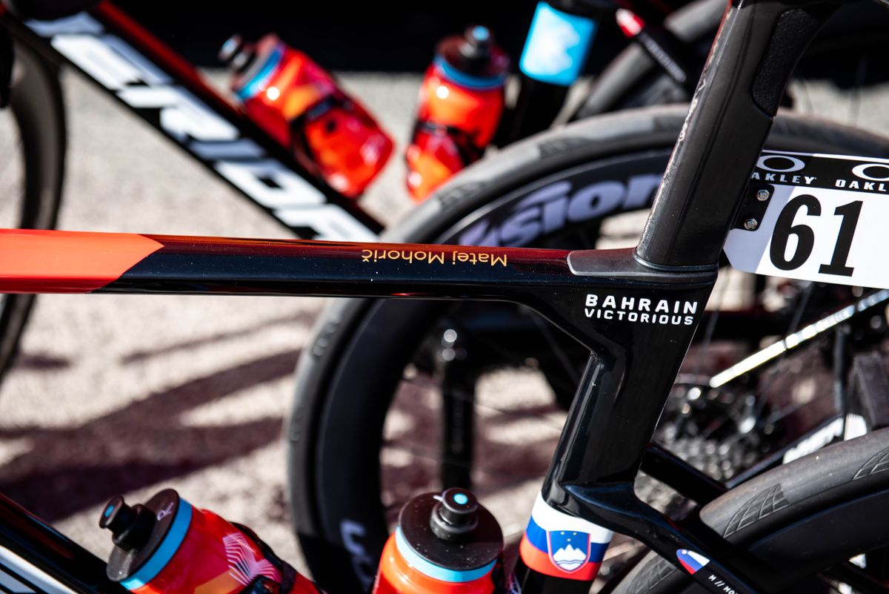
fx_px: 1729
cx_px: 444
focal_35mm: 70
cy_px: 297
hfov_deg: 28.8
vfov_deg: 19.5
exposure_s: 1/320
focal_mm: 70
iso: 100
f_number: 4.5
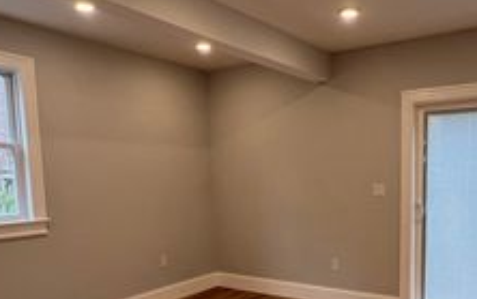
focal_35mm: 31
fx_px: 403
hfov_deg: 60.3
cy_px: 220
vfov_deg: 39.7
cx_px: 301
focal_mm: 1.57
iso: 80
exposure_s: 1/122
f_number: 1.8
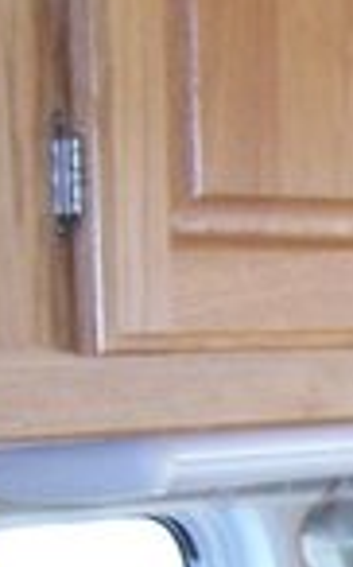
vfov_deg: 9.3
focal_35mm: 221
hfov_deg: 5.7
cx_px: 865
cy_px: 761
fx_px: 3408
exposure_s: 1/45
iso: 140
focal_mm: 6.3
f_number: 2.8
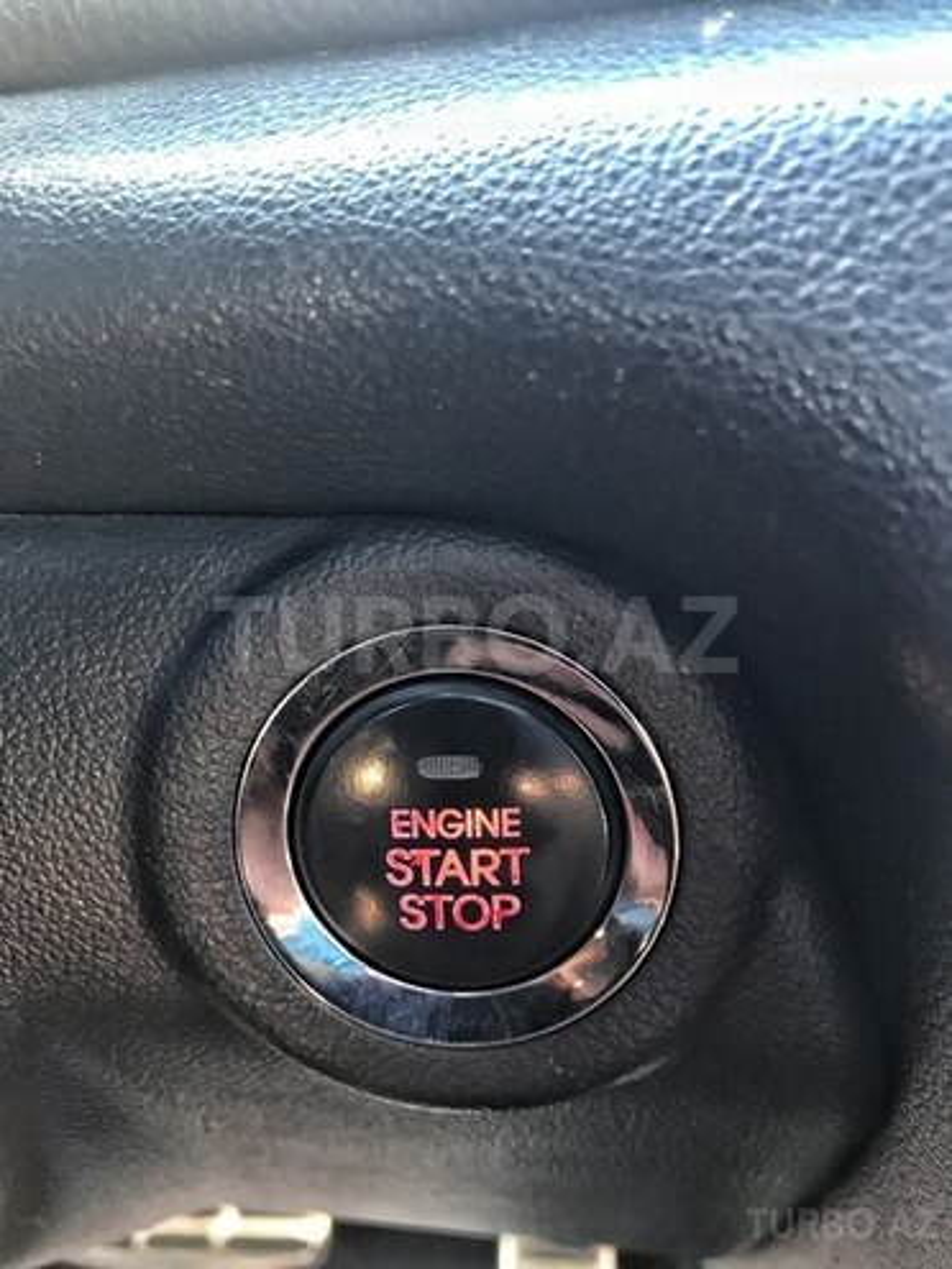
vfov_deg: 63.4
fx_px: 1027
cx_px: 476
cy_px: 634
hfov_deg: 49.7
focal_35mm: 28
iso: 64
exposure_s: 1/17
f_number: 1.8
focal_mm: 3.99
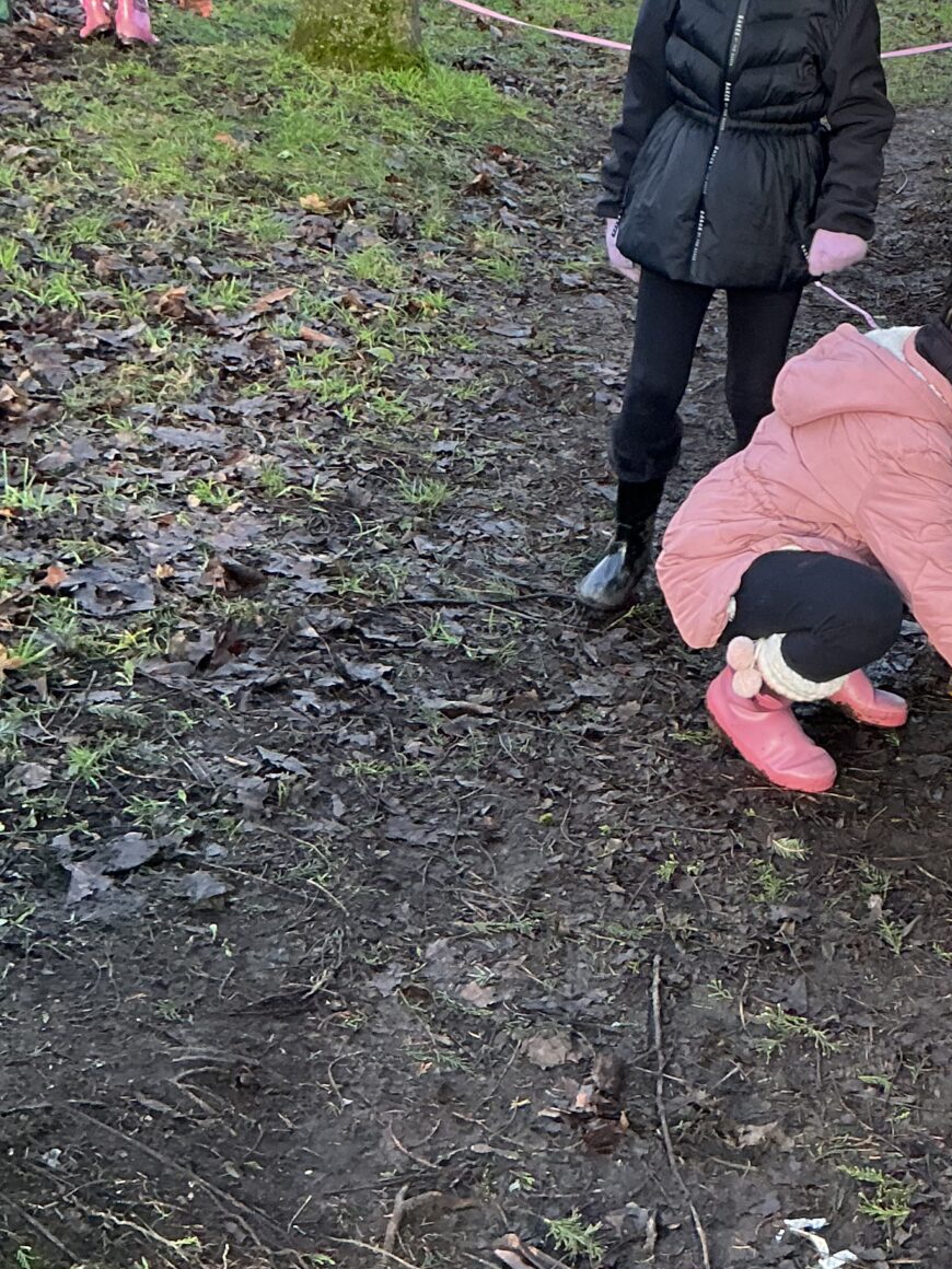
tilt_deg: -15.3
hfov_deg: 21.8
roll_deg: -3.7
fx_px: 2347
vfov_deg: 29.8
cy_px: 331
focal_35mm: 64
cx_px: 1015
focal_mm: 3
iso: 64
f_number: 1.8
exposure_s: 1/120
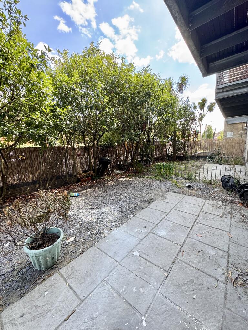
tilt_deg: -8.1
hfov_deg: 85.7
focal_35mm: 14
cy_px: 165
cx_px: 124
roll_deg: +1.4
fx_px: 134
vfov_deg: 102.1
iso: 50
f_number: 2.2
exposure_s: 1/99
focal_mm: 2.22
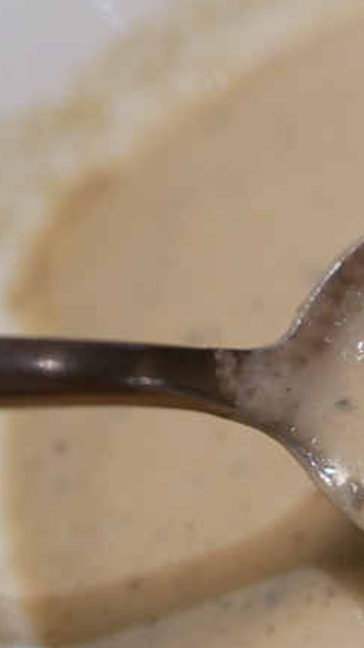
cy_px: 434
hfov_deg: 14.7
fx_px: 1288
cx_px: 590
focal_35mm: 75
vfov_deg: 28.0
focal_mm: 15
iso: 640
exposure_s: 1/60
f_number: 1.7
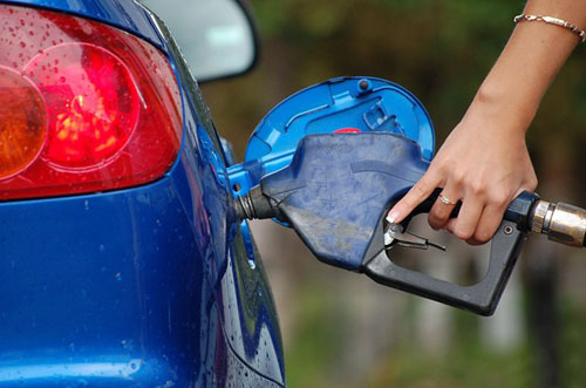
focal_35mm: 300
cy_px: 194
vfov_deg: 4.6
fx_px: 4872
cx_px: 293
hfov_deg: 6.9
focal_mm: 200
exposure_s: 1/200
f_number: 5.6
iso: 400
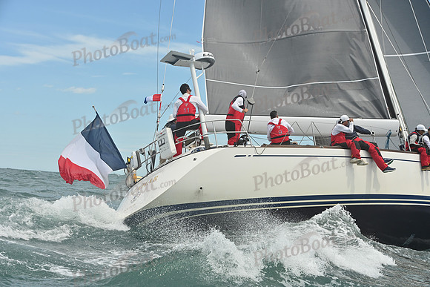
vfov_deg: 19.5
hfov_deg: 28.8
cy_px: 144
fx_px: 836
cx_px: 215
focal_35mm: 70
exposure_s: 1/1250
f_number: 9
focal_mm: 70
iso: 250
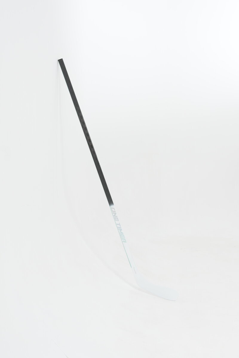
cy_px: 179
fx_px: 458
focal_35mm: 46
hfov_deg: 29.2
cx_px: 120
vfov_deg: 42.7
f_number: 6.3
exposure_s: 1/160
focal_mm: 31
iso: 125
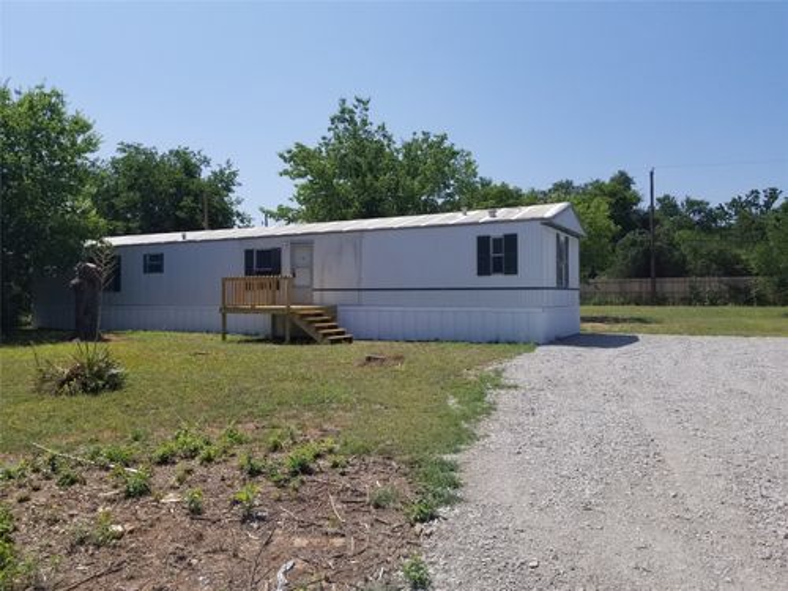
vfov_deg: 53.1
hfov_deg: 67.3
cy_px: 296
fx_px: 592
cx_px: 394
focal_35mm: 26
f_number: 1.7
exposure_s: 1/3432
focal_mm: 4.25
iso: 50
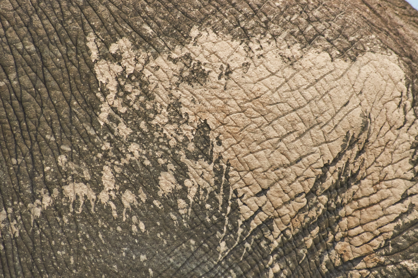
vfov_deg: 2.3
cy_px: 139
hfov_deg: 3.4
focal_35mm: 600
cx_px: 209
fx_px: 6960
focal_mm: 400
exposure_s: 1/800
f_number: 6.3
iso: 640
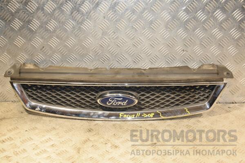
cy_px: 82
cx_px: 122
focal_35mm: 48
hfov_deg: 41.1
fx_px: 327
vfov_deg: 28.1
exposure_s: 1/200
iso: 800
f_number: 5.6
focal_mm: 32
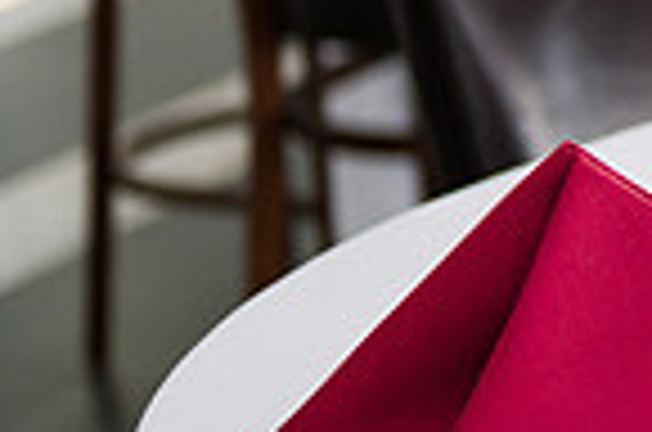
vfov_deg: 7.7
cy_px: -45
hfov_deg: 10.7
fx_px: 3181
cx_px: 1286
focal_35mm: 176
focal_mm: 44
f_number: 3.2
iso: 200
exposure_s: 1/200
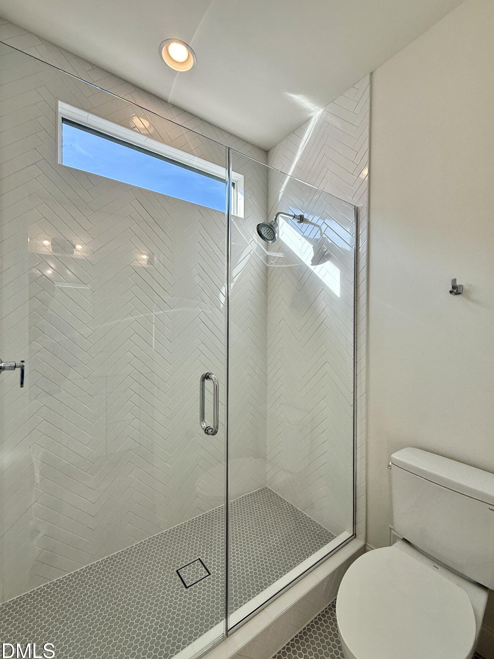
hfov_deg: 81.6
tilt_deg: -0.1
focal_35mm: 15
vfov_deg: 98.2
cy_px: 330
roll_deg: -0.4
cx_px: 264
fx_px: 285
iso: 64
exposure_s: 1/267
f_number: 2.2
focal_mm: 2.22
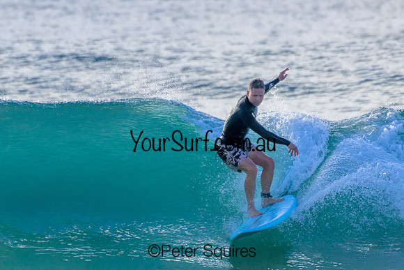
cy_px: 135
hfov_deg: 2.1
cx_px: 202
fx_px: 11224
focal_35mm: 1000
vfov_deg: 1.4
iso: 2200
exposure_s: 1/2000
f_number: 11
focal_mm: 1000
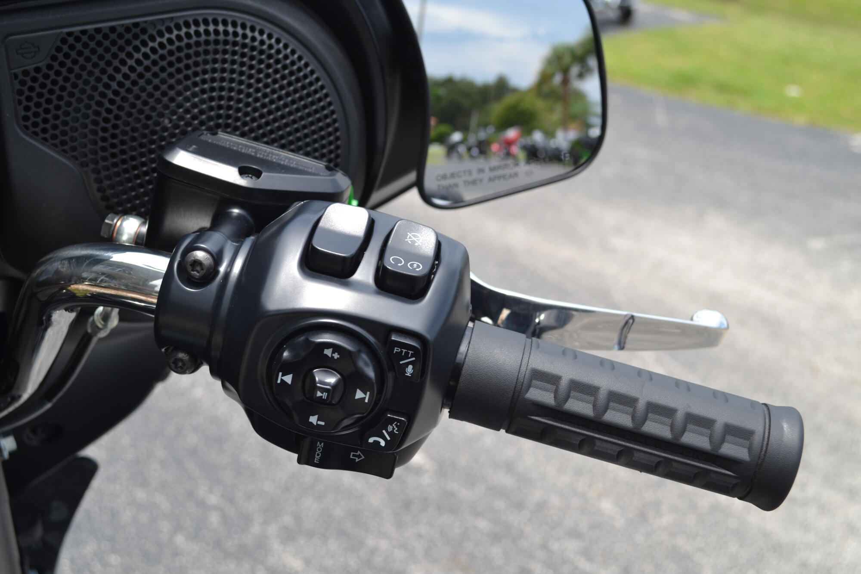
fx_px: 1148
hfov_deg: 41.1
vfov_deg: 28.1
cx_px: 430
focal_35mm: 48
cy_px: 287
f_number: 6.3
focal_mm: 32
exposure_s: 1/160
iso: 100
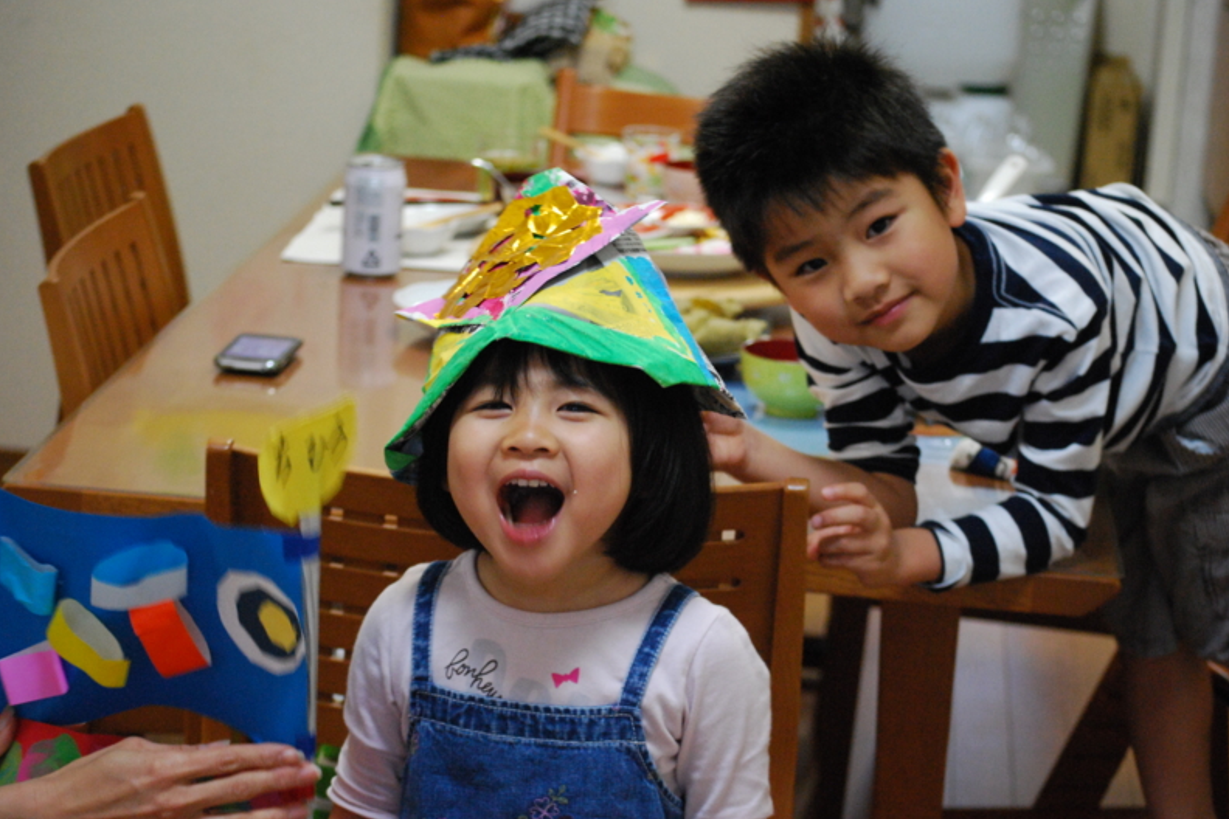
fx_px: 2851
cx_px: 614
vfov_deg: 16.4
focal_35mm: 84
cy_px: 413
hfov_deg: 24.3
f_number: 4
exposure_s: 1/20
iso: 1600
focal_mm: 55
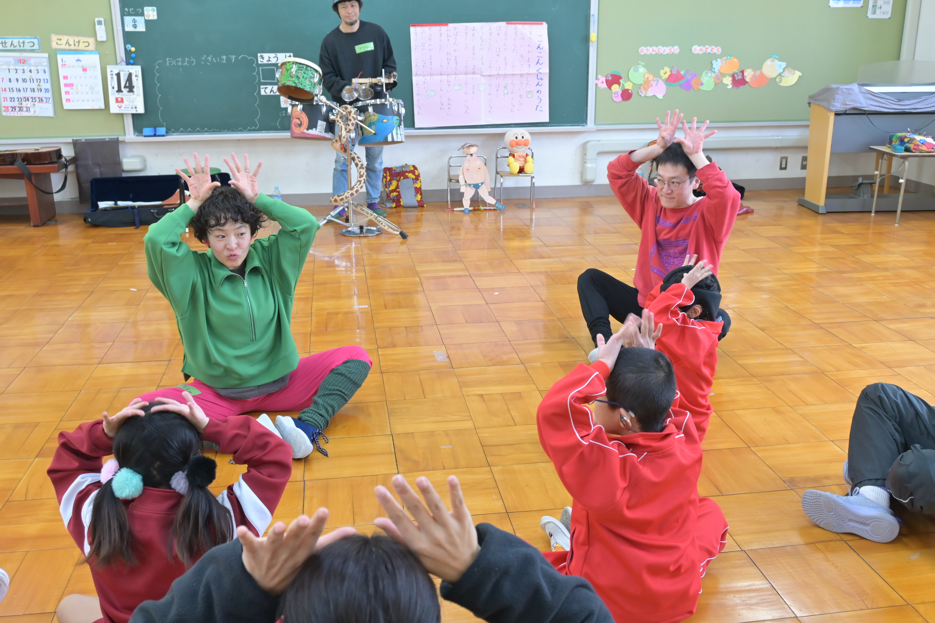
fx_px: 896
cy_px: 312
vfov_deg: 38.4
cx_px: 468
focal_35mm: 34
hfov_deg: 55.1
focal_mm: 23
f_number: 5.6
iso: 1000
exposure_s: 1/60
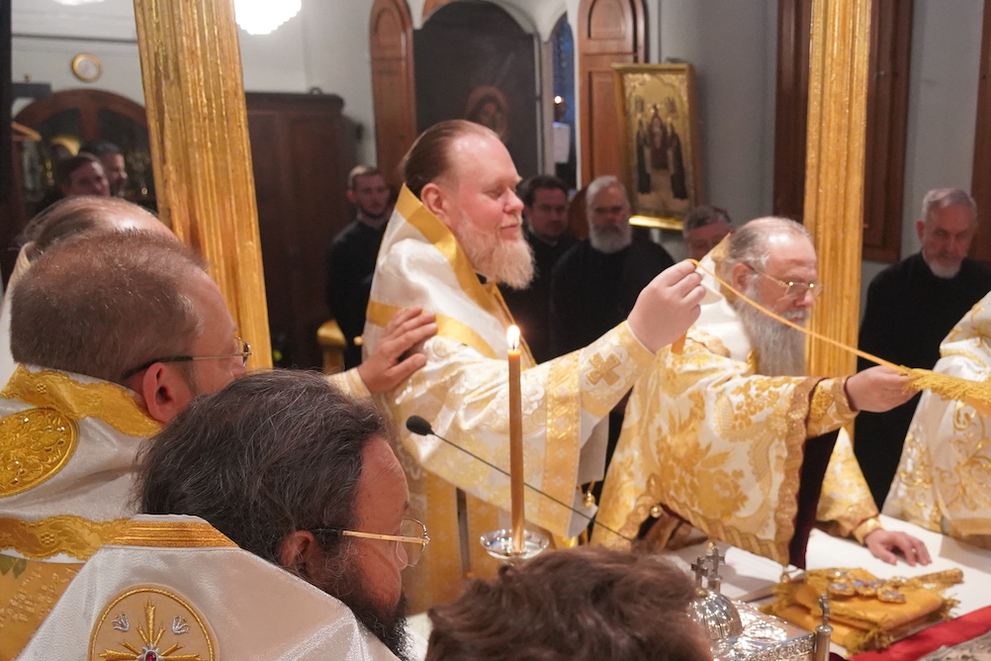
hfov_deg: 40.2
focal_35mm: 46
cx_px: 849
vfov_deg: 28.8
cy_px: 500
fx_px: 1266
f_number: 4
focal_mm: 24
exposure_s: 1/160
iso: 6400
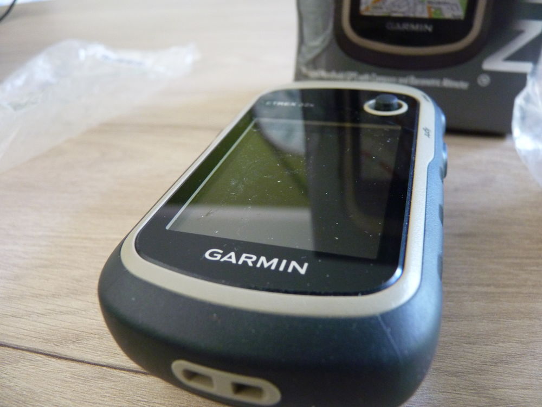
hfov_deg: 65.3
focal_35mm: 27
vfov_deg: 51.4
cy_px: 204
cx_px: 271
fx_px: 423
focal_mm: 4.8
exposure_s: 1/25
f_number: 2.8
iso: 400
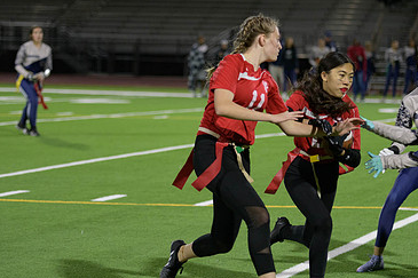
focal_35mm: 167
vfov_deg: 8.2
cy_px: 110
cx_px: 258
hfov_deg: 12.3
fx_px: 1938
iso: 2500
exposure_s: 1/640
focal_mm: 105
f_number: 2.8
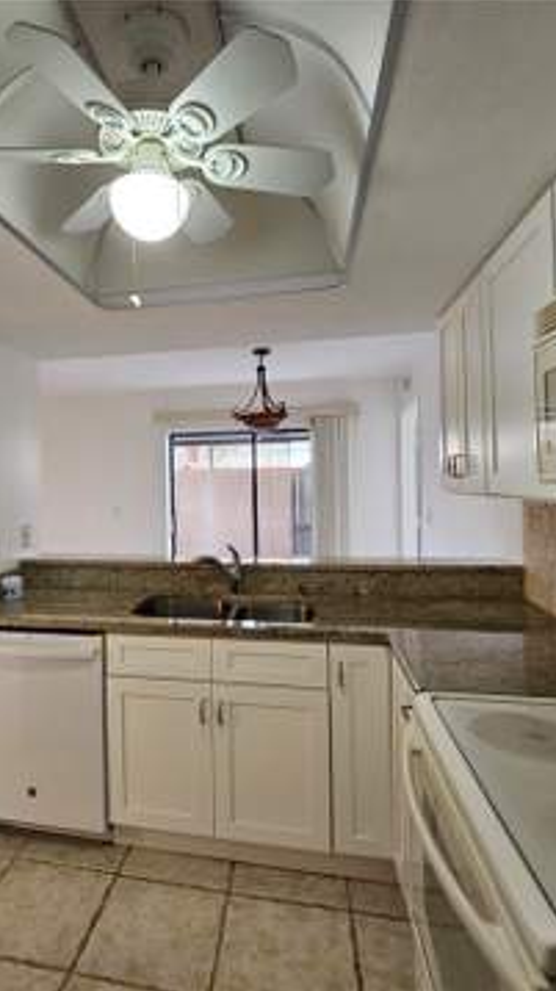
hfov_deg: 56.5
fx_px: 499
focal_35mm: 19
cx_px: 169
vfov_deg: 89.6
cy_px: 496
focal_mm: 2.2
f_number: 2.2
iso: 200
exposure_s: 1/60
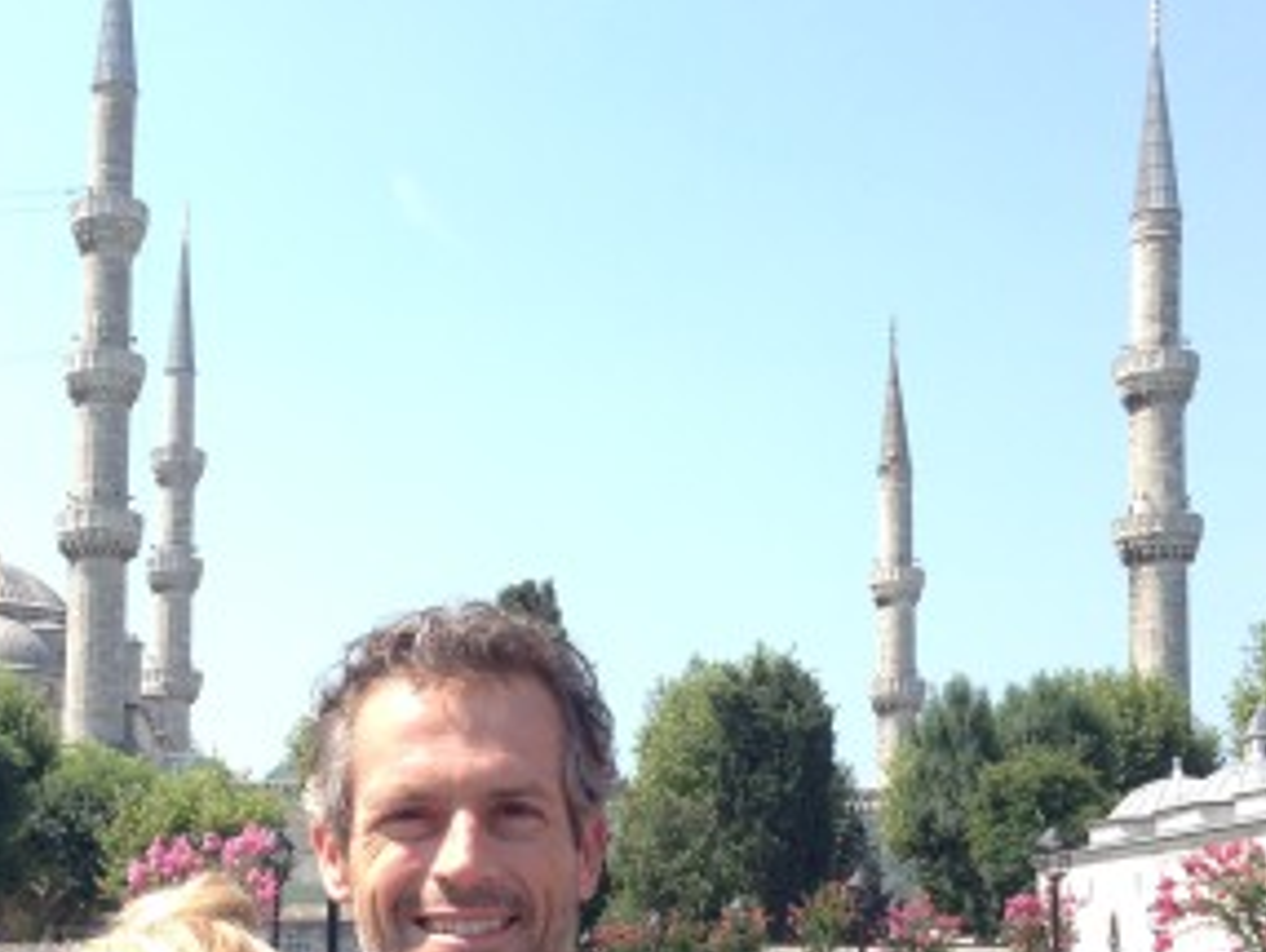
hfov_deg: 26.7
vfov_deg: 20.3
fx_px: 2635
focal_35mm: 72
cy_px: 739
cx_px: 334
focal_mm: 4.12
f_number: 2.4
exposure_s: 1/695
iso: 50
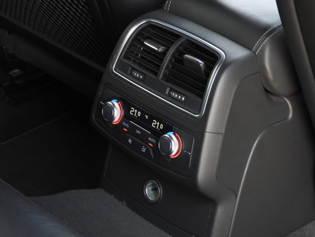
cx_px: 158
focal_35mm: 115
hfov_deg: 17.1
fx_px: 1047
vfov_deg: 12.9
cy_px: 118
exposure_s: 1/60
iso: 250
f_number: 4
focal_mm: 20.7
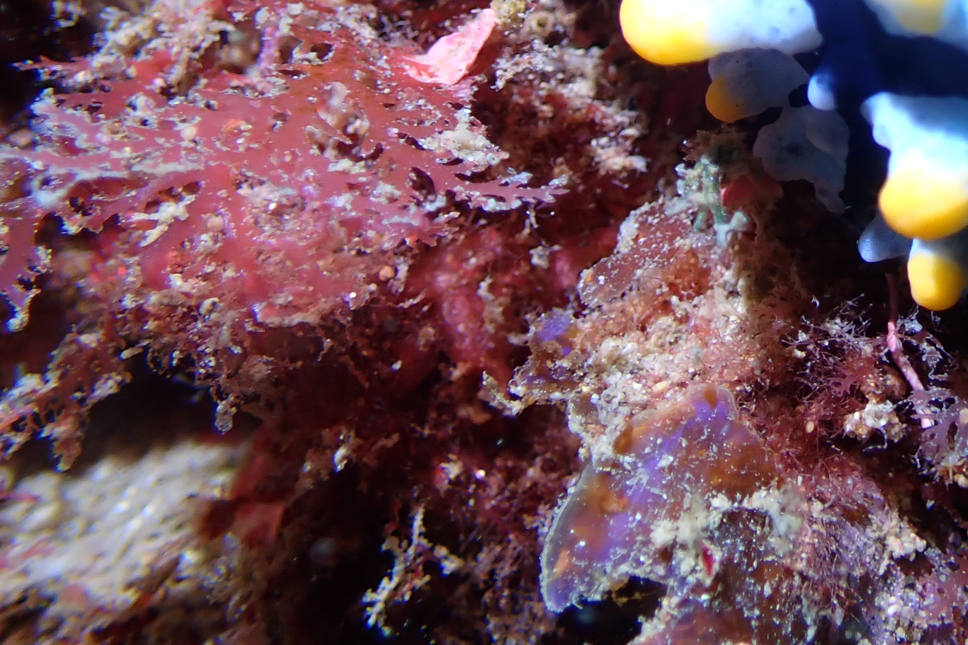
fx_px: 1640
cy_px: -37
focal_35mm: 61
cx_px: 880
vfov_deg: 21.3
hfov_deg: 31.3
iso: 125
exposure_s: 1/125
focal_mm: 5.4
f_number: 2.3
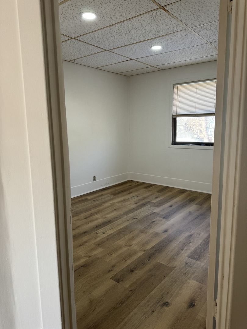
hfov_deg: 56.8
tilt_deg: -9.6
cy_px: 164
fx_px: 228
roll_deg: +0.4
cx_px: 124
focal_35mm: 24
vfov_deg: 71.6
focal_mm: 6.86
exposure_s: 1/120
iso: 80
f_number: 1.78
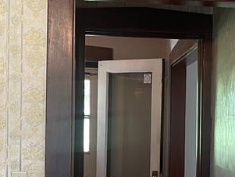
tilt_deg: -2.1
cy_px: 132
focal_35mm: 85
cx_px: 222
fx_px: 577
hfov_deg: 22.3
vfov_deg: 17.3
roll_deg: -0.9
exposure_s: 1/60
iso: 160
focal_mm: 5.1
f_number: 1.6
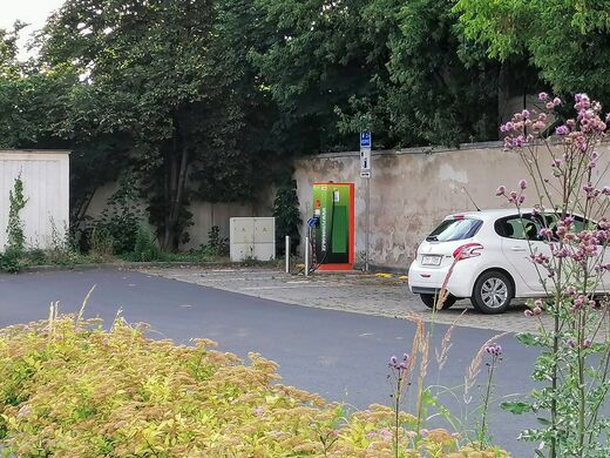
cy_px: 229
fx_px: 1463
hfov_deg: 23.6
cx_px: 305
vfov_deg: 17.8
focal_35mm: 83
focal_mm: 5.3
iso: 50
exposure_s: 1/193
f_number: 1.8
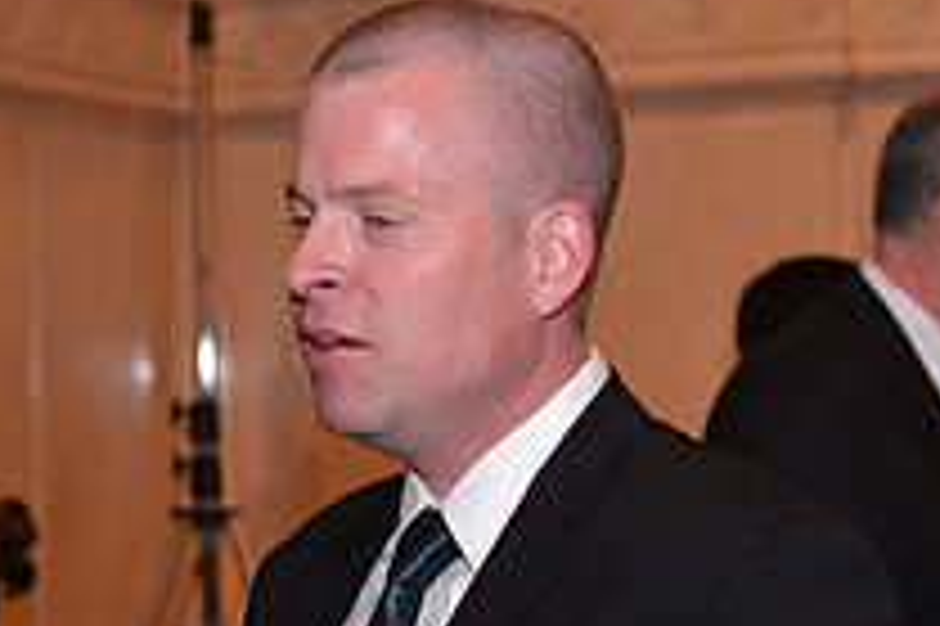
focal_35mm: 125
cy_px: 439
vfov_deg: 10.9
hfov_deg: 16.2
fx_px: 3261
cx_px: 139
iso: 2000
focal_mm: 45
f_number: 3.5
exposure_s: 1/60
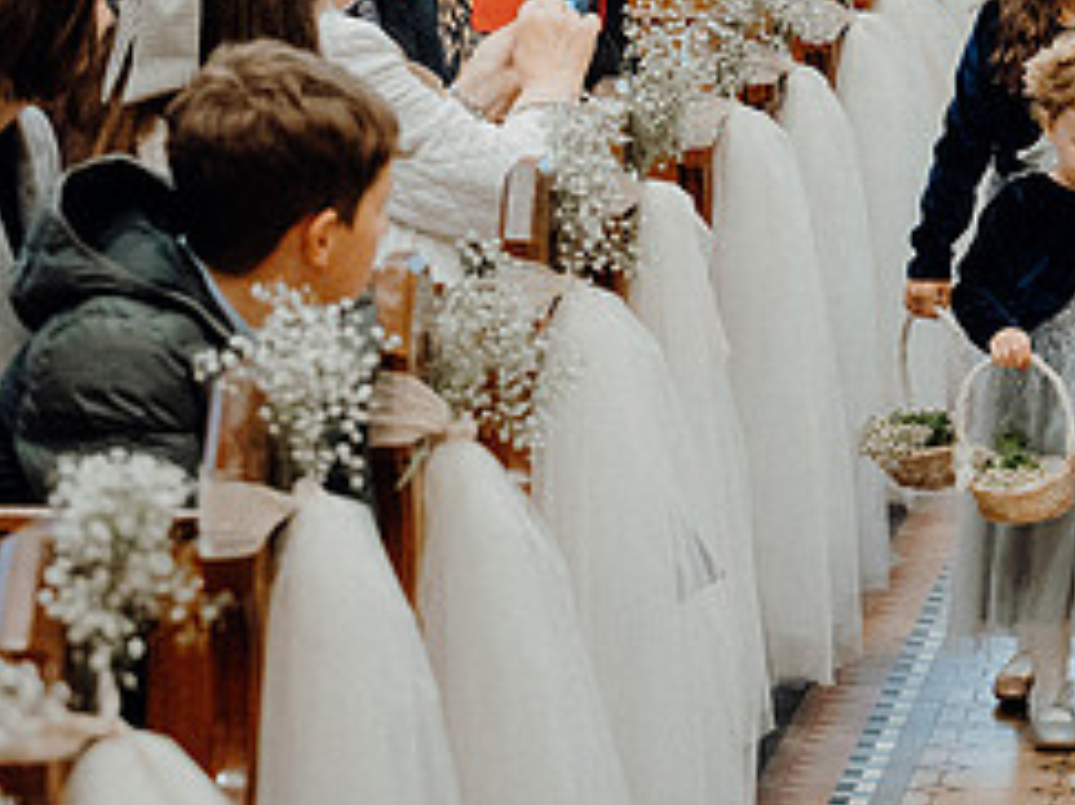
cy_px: 299
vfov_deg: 6.2
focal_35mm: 241
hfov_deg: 8.1
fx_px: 7481
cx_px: 1234
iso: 3200
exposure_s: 1/160
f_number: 3.5
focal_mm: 70
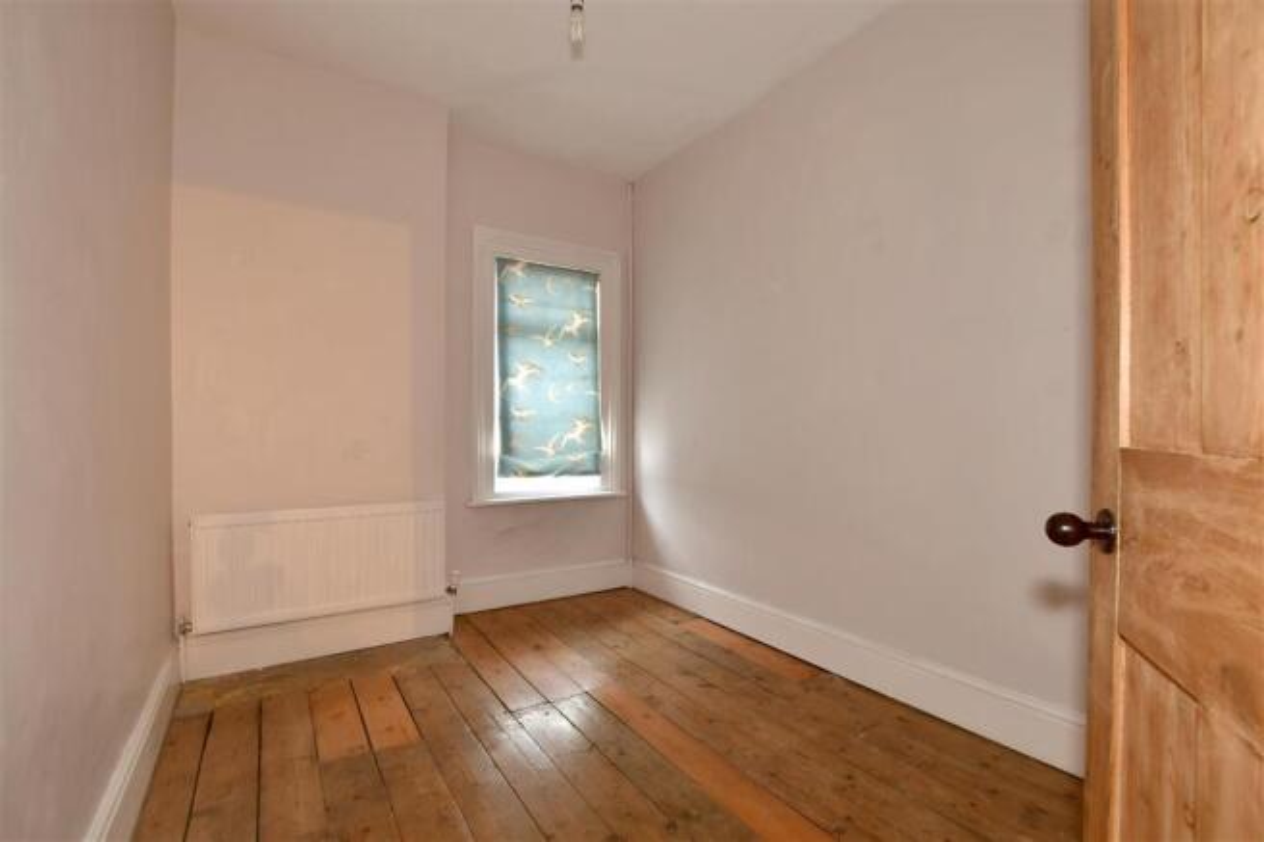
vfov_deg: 77.3
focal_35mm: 15
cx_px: 632
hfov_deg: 100.4
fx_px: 527
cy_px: 421
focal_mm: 10
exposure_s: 1.3
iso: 160
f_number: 7.1
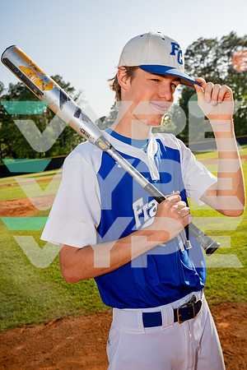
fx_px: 494
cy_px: 185
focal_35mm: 48
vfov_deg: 41.1
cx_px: 124
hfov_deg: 28.1
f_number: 8
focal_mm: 48
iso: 200
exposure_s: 1/250
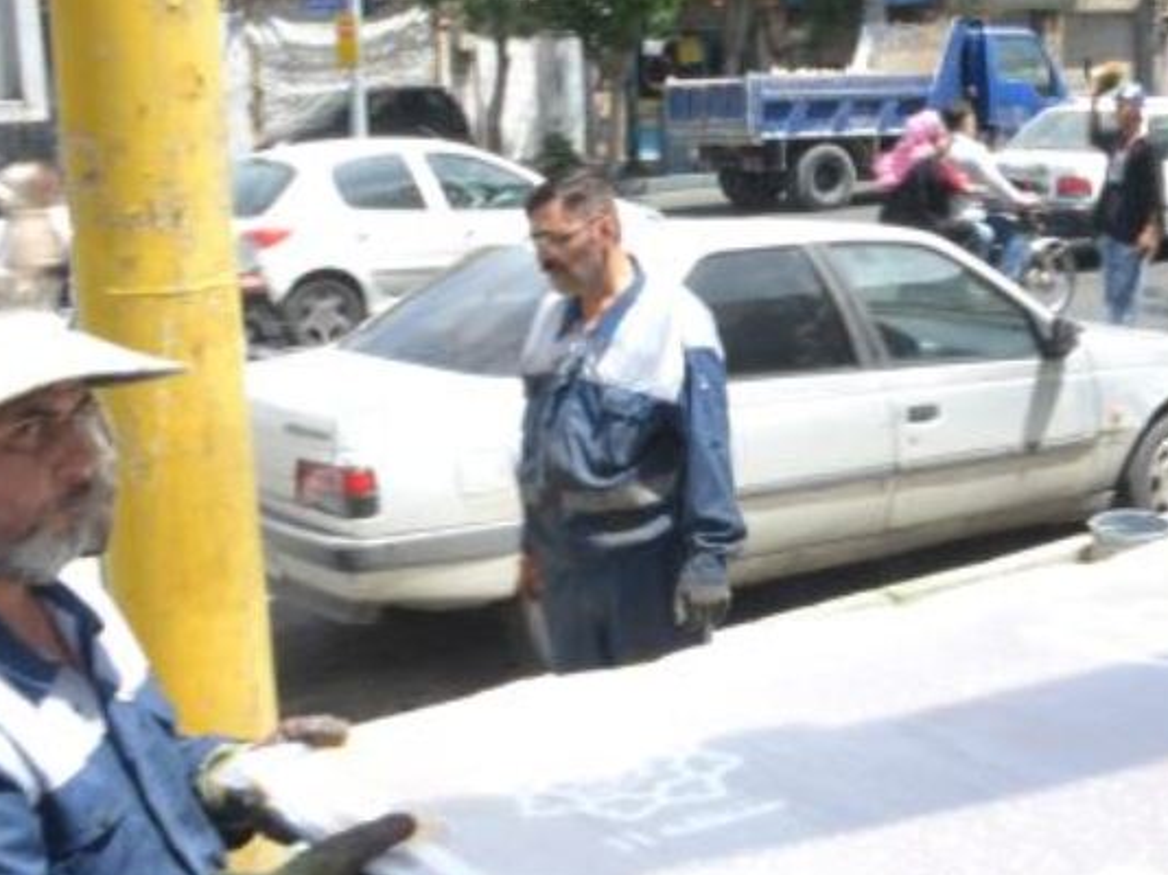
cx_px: 783
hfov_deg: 37.8
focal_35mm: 50
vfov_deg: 29.0
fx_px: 1686
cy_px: 532
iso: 800
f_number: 22
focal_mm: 18
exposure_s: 1/50
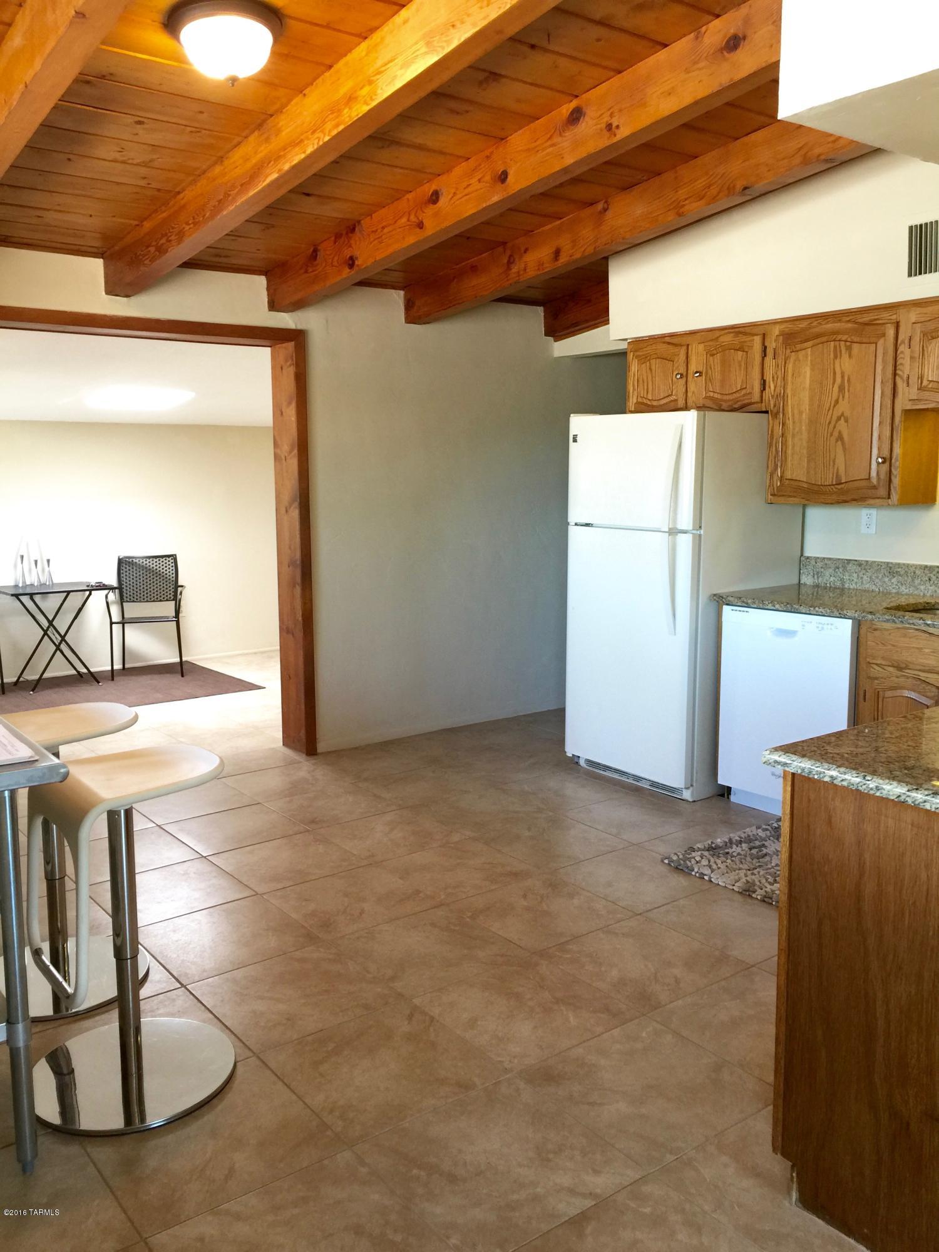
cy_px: 626
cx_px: 470
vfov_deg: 61.7
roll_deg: +0.3
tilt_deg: -8.7
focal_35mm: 29
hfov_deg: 48.2
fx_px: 1049
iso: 50
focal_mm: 4.15
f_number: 2.2
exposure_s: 1/15
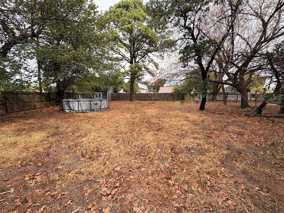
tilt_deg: -6.7
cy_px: 106
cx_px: 142
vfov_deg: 85.7
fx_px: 115
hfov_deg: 102.1
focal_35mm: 14
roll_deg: -0.9
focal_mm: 2.22
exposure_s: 1/502
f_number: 2.2
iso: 64
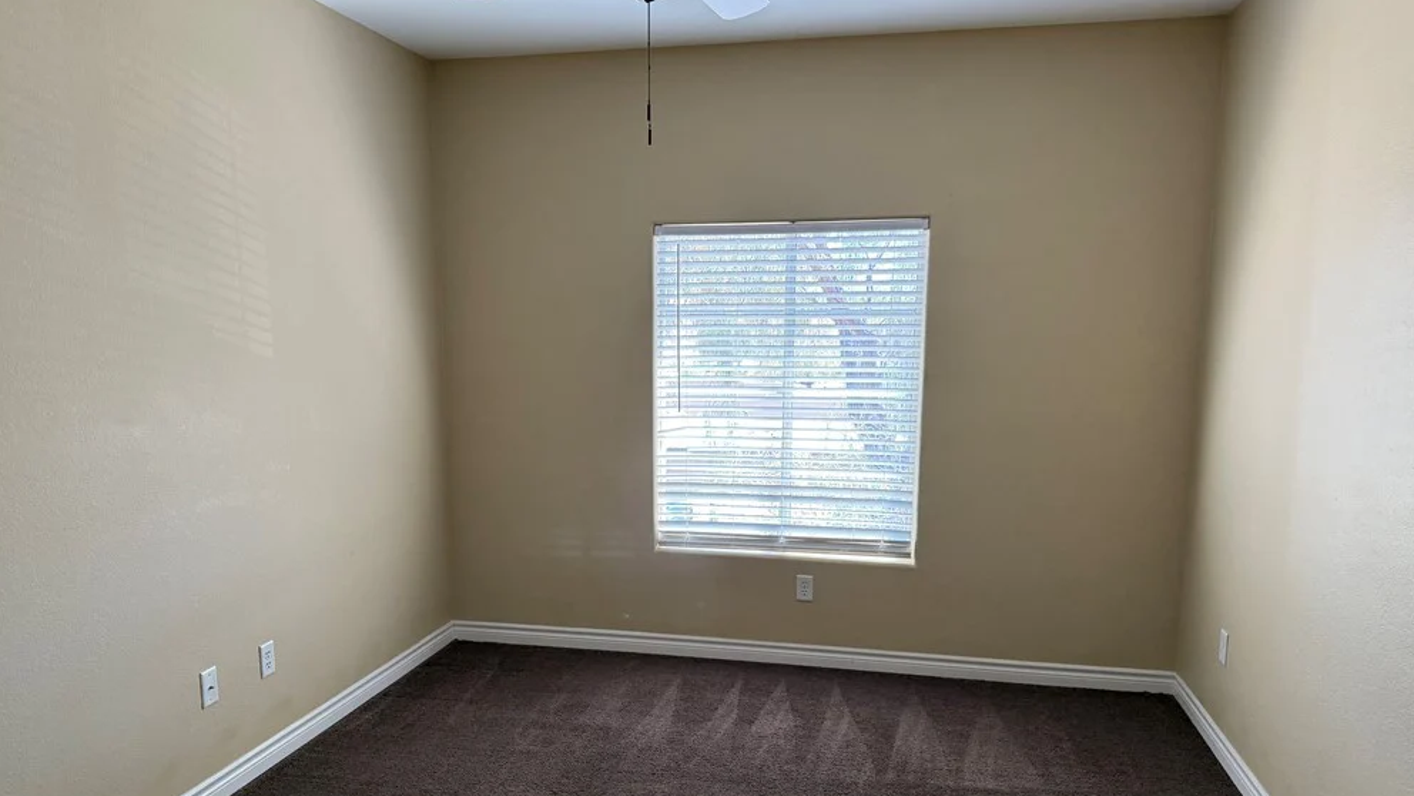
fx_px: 1012
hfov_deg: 69.8
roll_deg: +0.1
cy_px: 496
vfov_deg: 42.6
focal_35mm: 27
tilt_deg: -8.6
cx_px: 690
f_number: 1.78
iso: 160
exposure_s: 1/121
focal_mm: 6.76
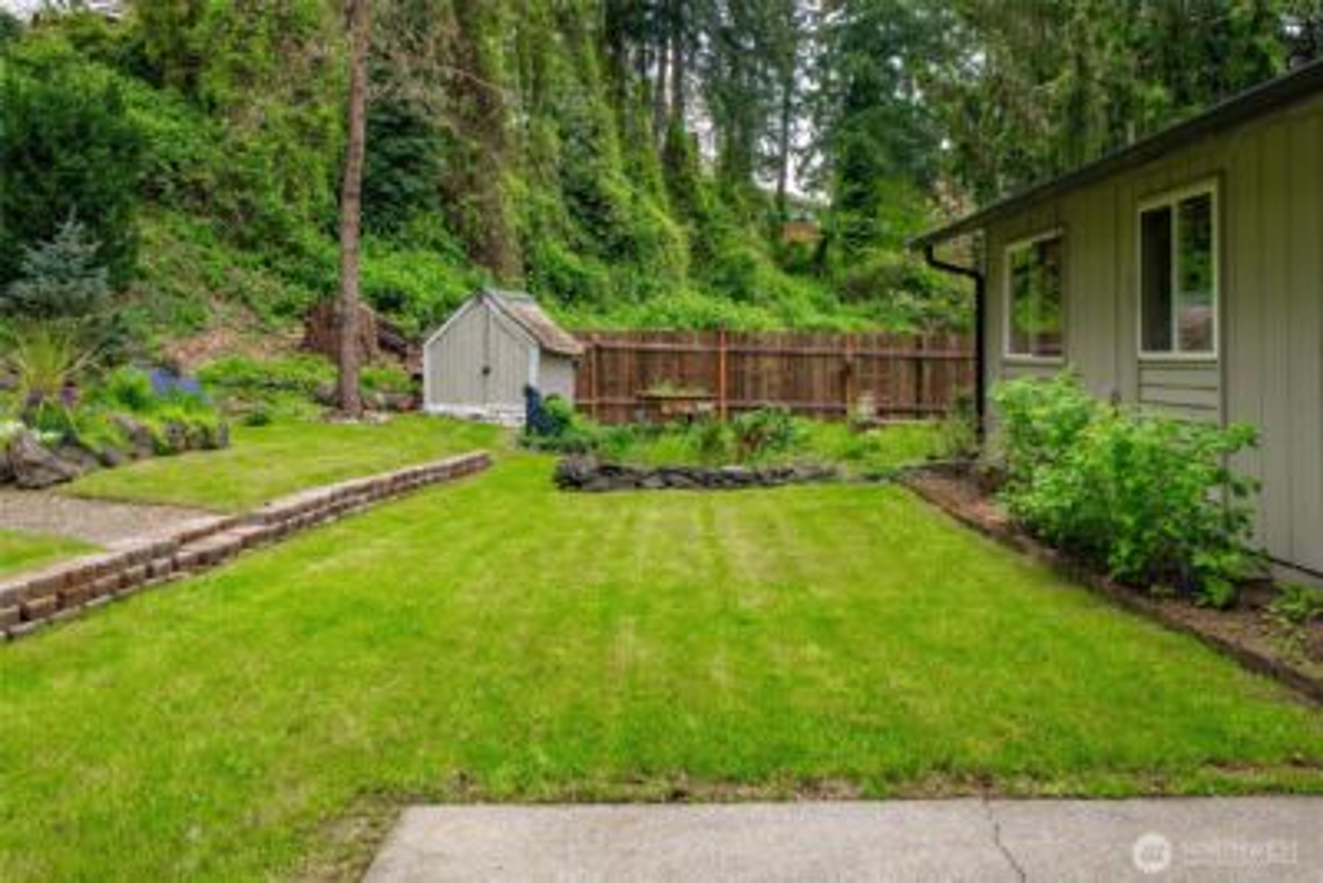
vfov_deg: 53.2
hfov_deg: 73.7
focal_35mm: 24
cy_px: 442
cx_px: 662
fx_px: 882
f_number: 7.1
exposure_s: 1/40
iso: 80
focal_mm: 24
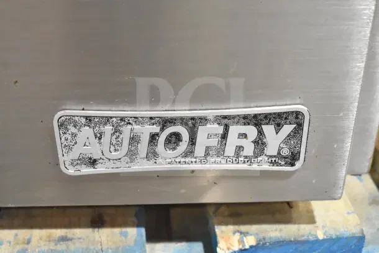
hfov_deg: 35.0
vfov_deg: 23.8
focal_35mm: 57
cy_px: 126
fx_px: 600
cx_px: 190
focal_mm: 38
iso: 6400
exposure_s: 1/200
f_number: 7.1
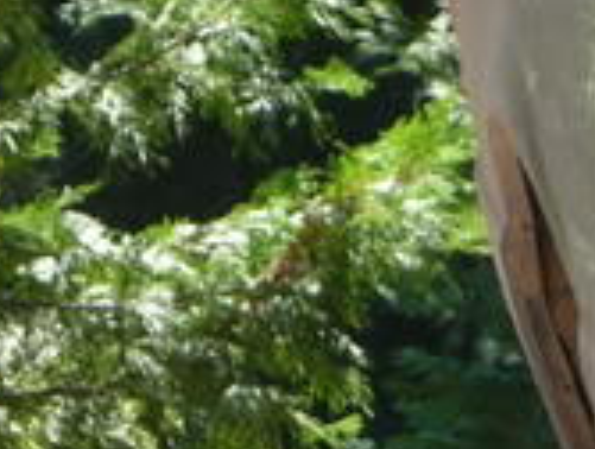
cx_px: 916
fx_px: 11197
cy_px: 413
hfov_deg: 3.0
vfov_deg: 2.3
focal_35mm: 650
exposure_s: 1/125
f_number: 4.8
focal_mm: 29.1
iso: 100
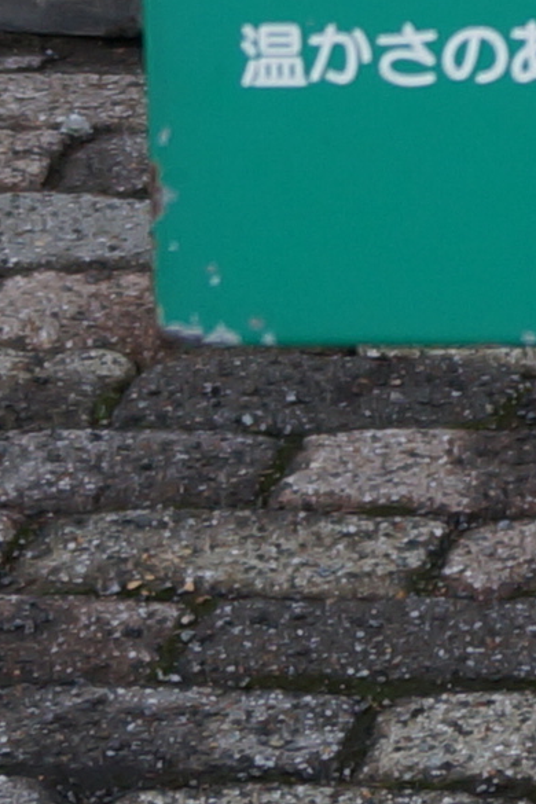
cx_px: 999
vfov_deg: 6.2
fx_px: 7302
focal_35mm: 327
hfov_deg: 4.2
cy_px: -678
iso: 100
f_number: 4.5
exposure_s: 1/80
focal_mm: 26
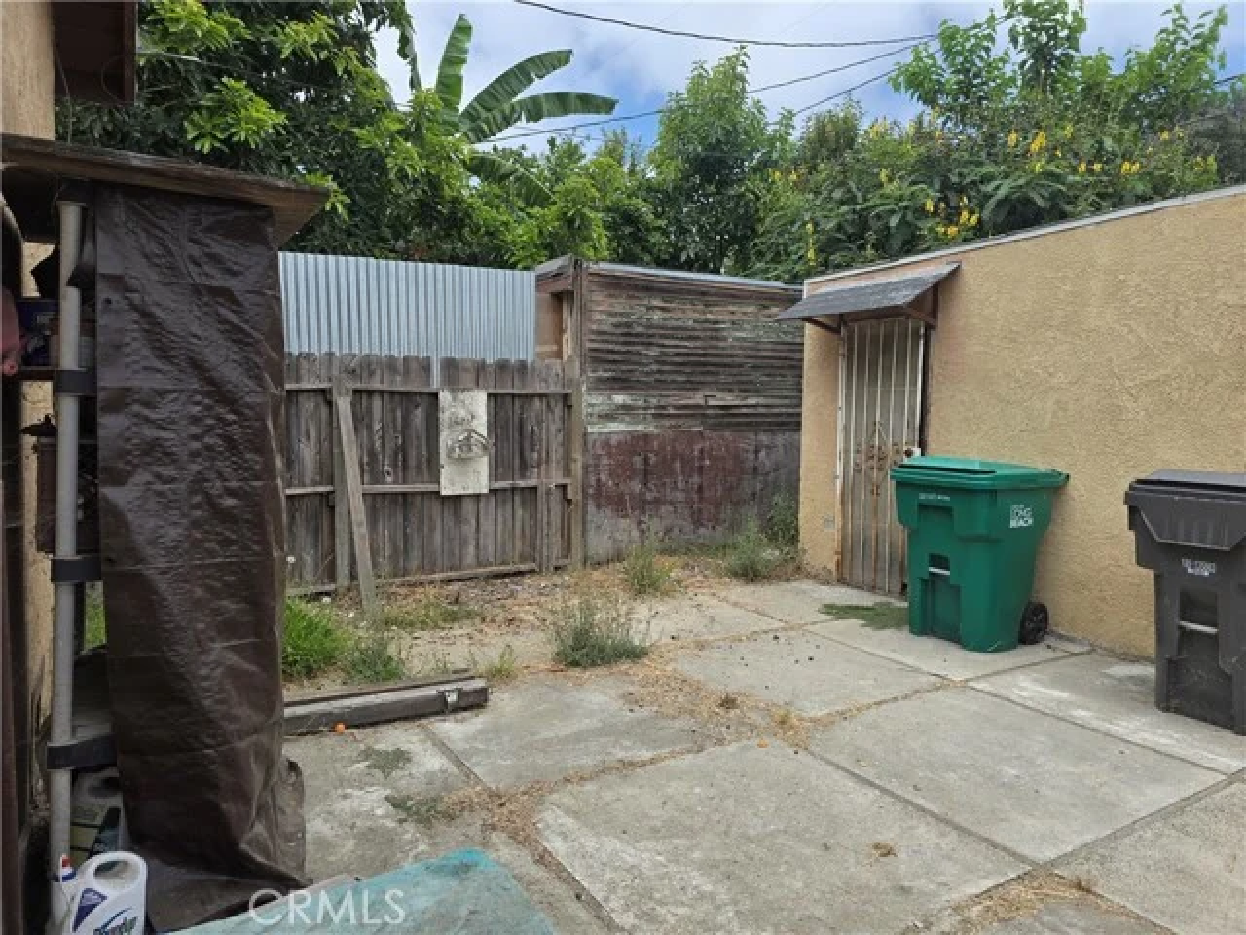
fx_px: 828
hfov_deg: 73.9
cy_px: 468
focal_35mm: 23
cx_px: 623
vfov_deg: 58.9
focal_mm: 6.3
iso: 12
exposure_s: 1/582
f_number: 1.7
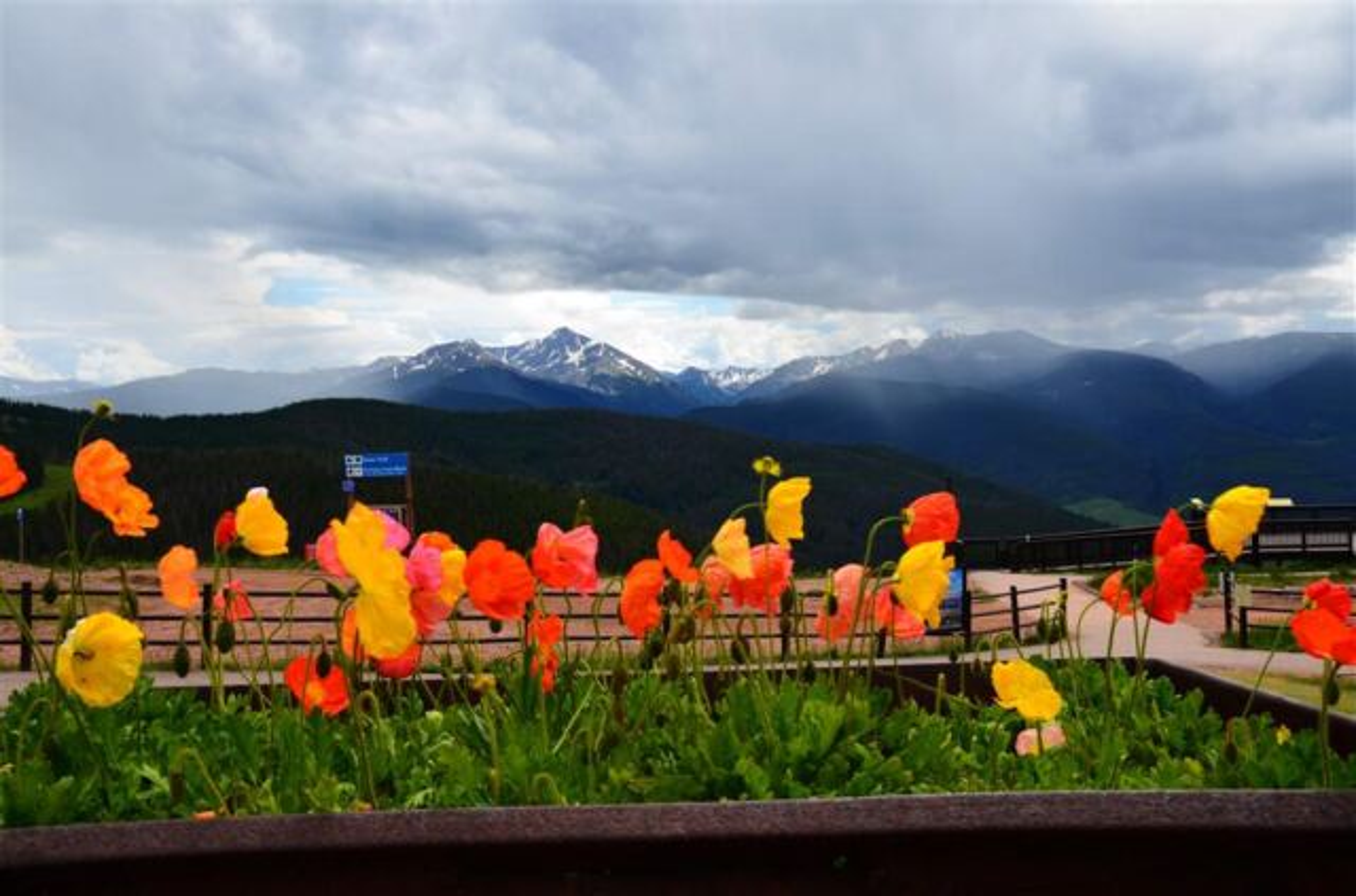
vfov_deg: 36.7
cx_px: 678
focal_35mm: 36
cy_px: 448
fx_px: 1352
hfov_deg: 53.3
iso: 100
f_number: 11
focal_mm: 24
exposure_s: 1/125
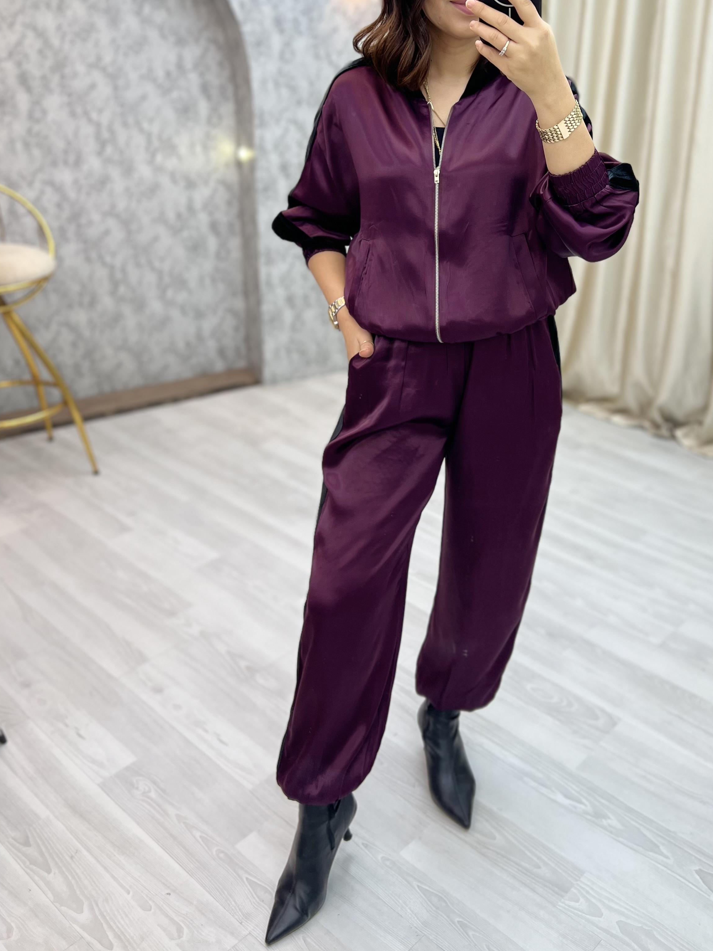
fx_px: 934
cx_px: 443
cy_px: 341
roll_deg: -0.1
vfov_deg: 53.2
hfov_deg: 41.5
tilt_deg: -26.5
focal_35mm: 34
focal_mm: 5.7
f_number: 1.5
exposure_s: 1/410
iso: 50
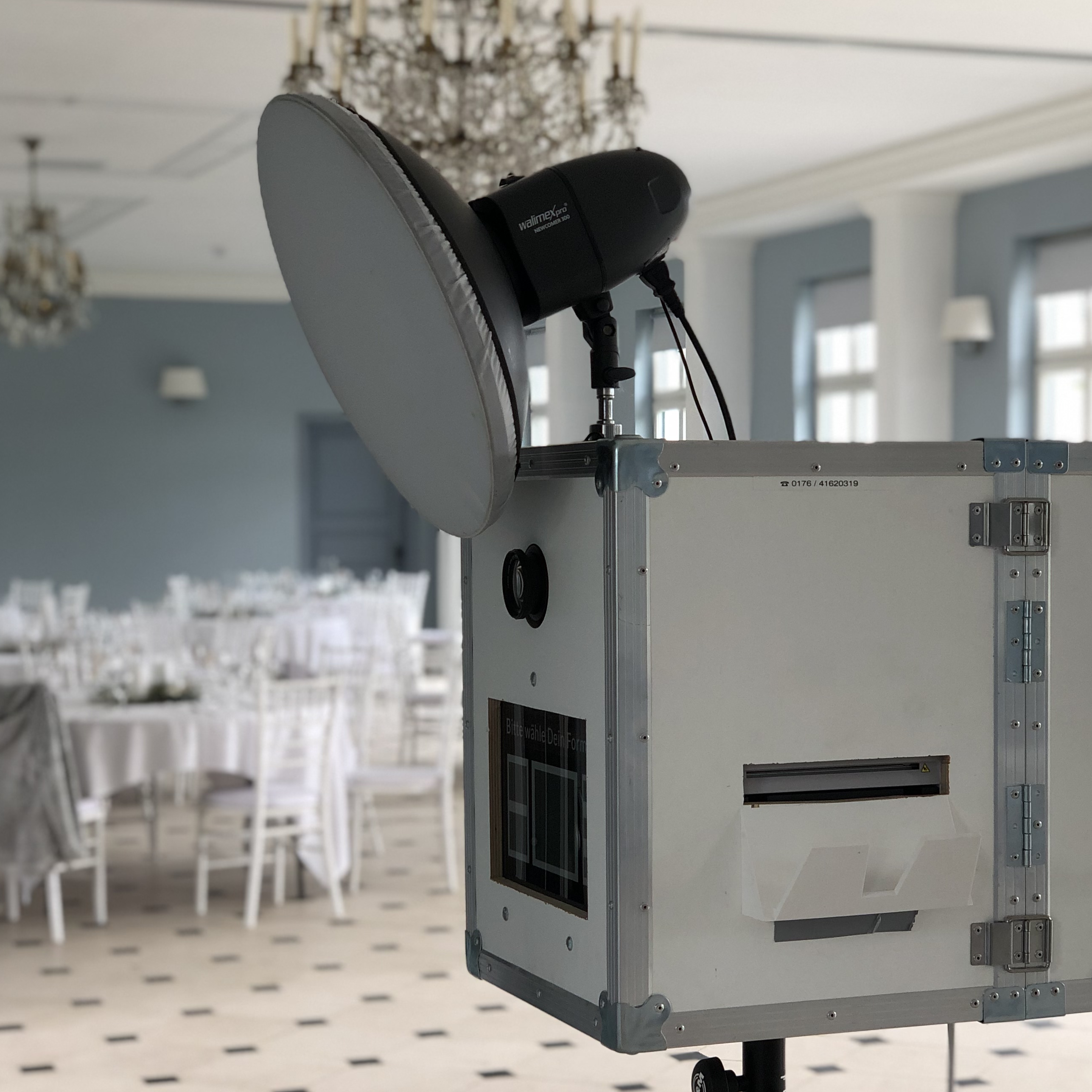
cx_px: 612
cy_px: 685
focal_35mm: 72
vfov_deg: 23.9
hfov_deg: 24.0
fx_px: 2570
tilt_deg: -5.0
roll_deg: -0.3
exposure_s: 1/60
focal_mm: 6
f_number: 2.4
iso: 25
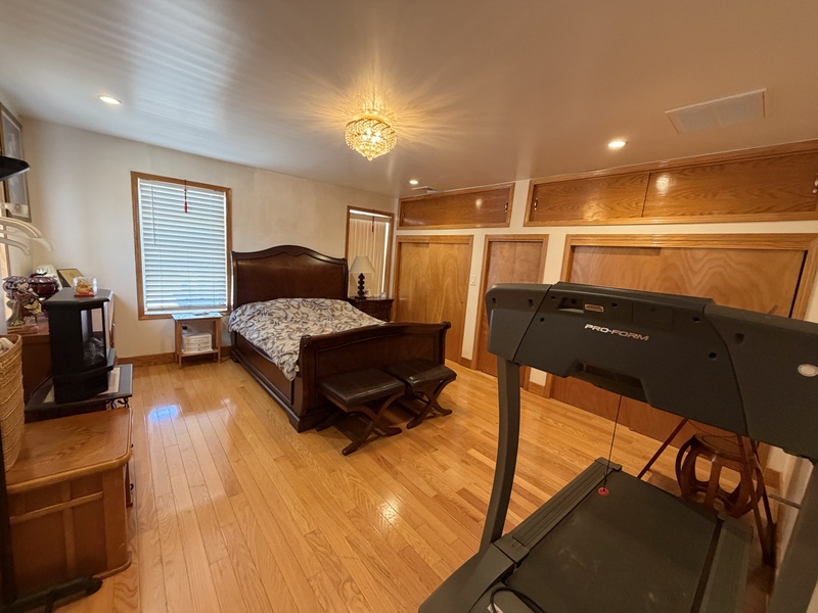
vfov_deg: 85.7
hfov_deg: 102.1
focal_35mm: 14
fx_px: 331
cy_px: 306
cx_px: 409
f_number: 2.2
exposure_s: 1/60
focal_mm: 2.22
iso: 320
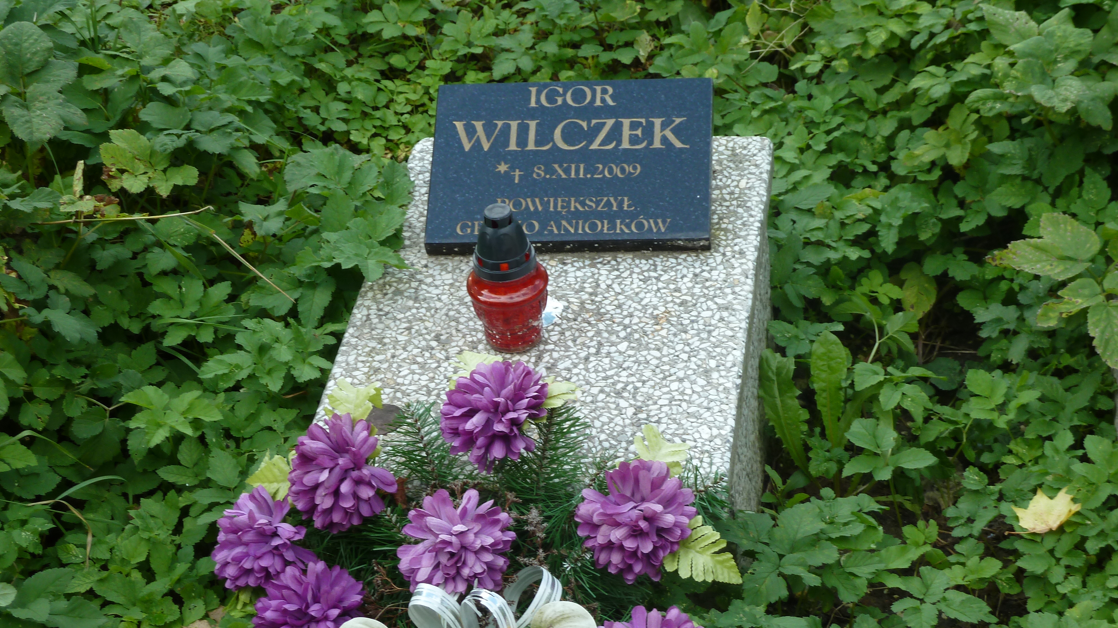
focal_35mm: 74
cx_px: 560
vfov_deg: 16.3
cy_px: 383
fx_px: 2194
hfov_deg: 28.6
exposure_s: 1/100
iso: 80
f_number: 4.1
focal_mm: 11
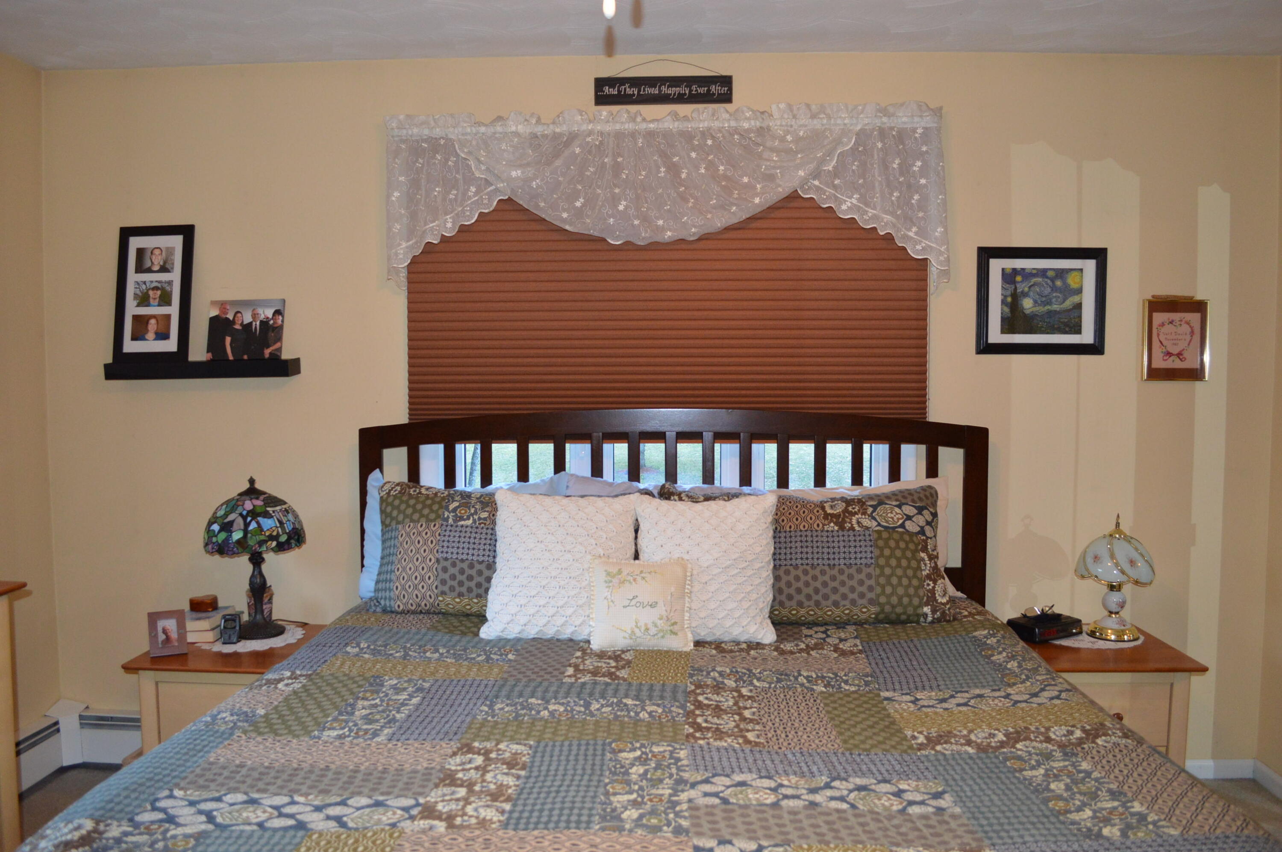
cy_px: 426
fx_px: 961
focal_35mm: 27
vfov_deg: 47.8
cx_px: 641
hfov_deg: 67.4
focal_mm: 18
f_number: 3.5
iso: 1250
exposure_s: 1/60
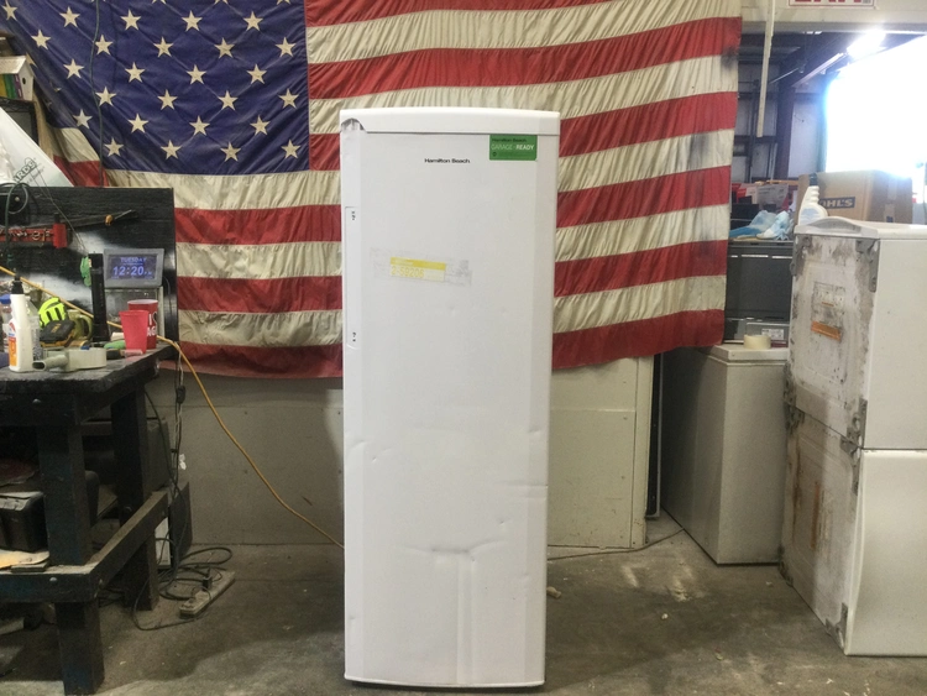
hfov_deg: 58.3
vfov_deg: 45.5
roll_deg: +0.1
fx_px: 830
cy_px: 348
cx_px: 464
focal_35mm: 31
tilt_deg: -7.8
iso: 80
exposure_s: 1/30
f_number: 2.4
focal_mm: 3.3
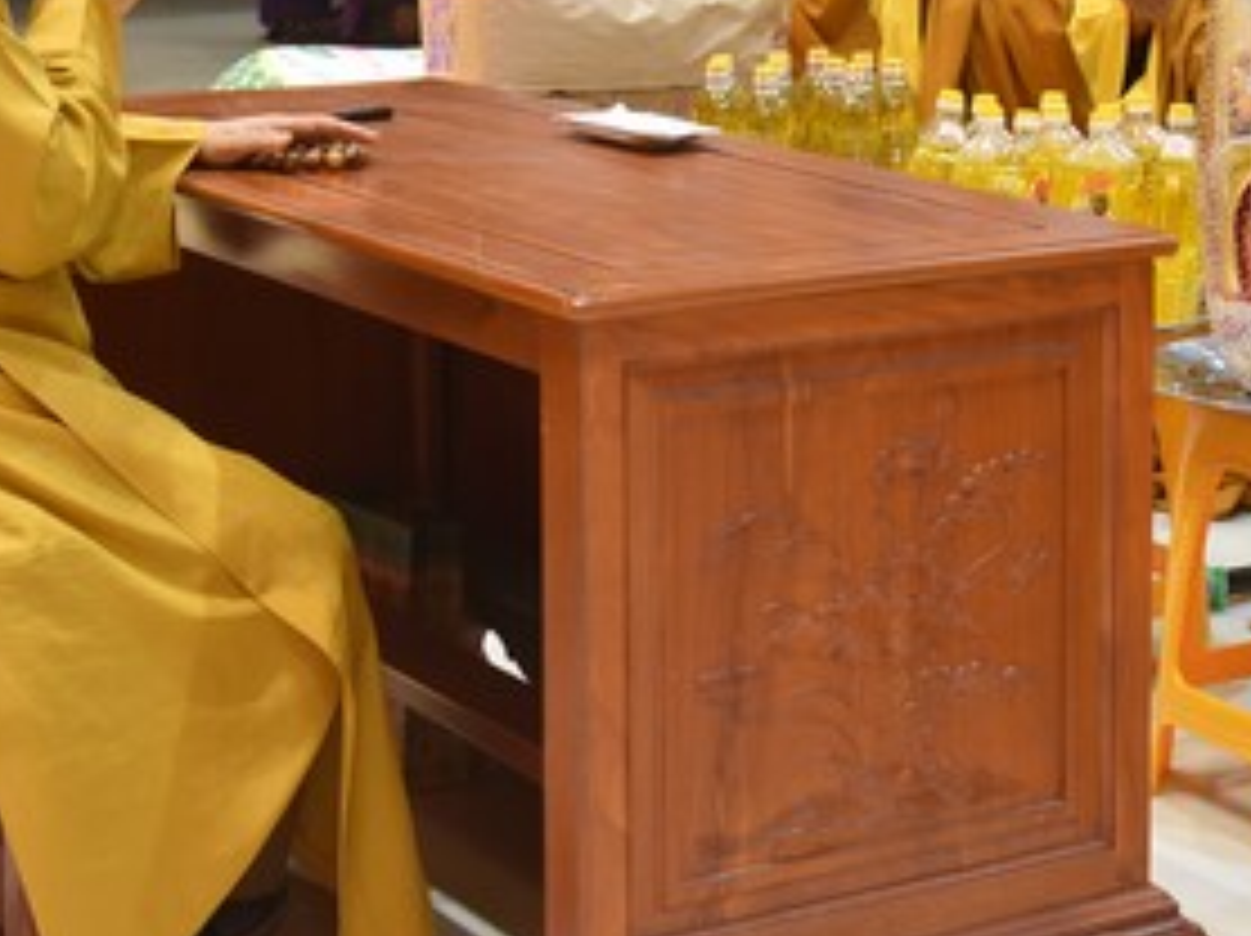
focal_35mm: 99
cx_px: 958
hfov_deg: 19.7
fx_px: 3575
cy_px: 58
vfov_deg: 14.7
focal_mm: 44
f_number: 4
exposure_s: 1/60
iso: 1600
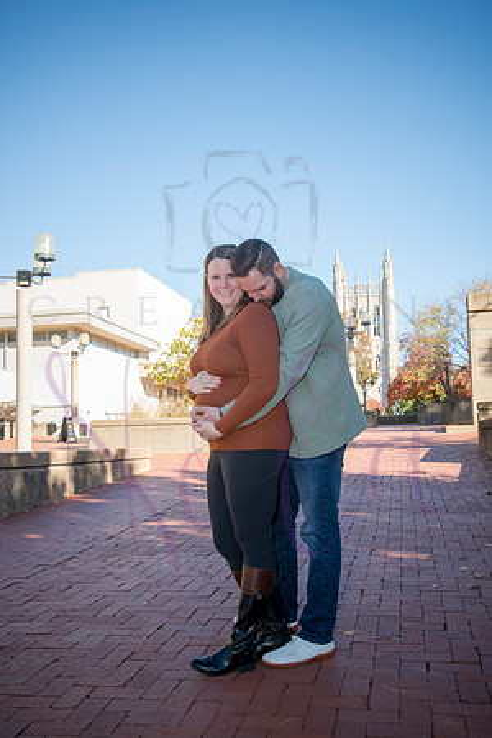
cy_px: 369
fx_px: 779
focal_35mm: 38
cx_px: 246
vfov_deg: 50.7
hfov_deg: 35.1
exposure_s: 1/640
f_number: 8
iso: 640
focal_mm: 38
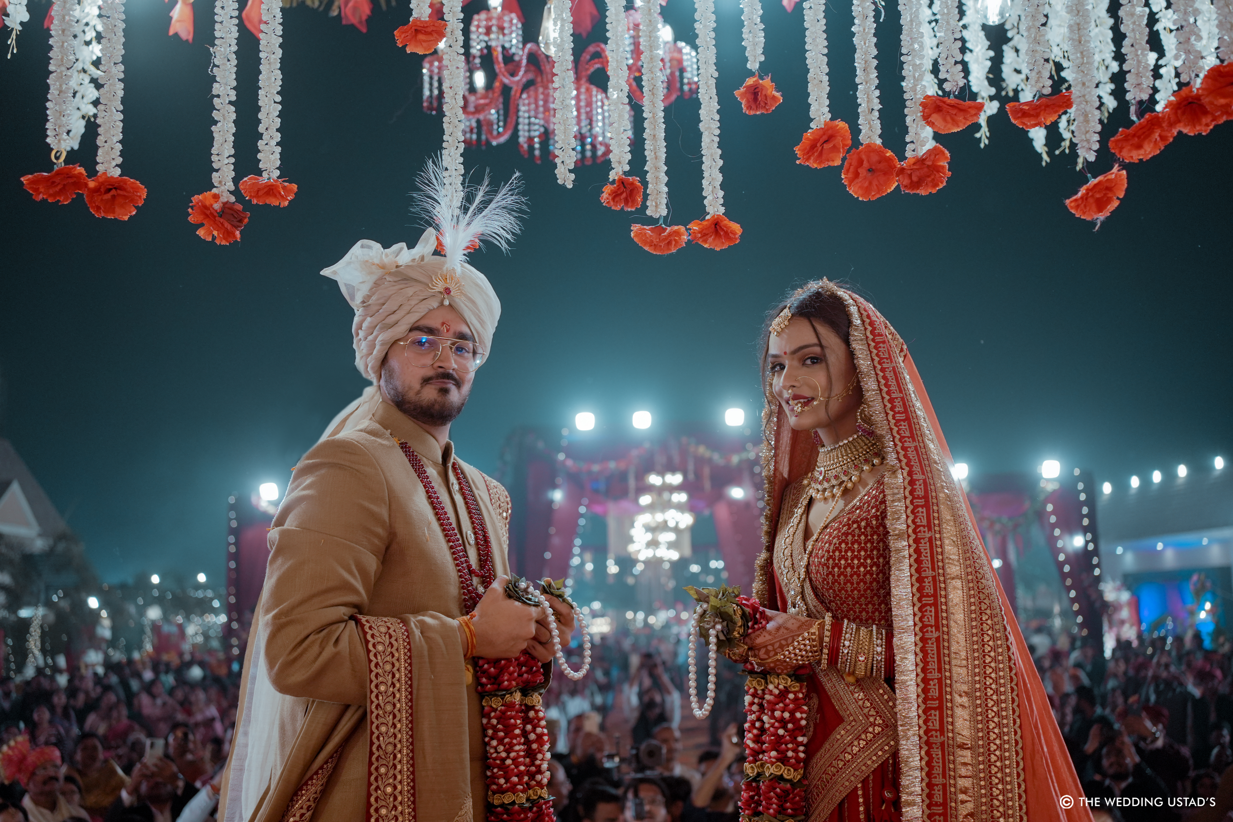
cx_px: 616
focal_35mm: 35
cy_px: 411
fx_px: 1199
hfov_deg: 54.4
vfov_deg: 37.9
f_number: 2.8
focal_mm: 35
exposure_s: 1/200
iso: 1000
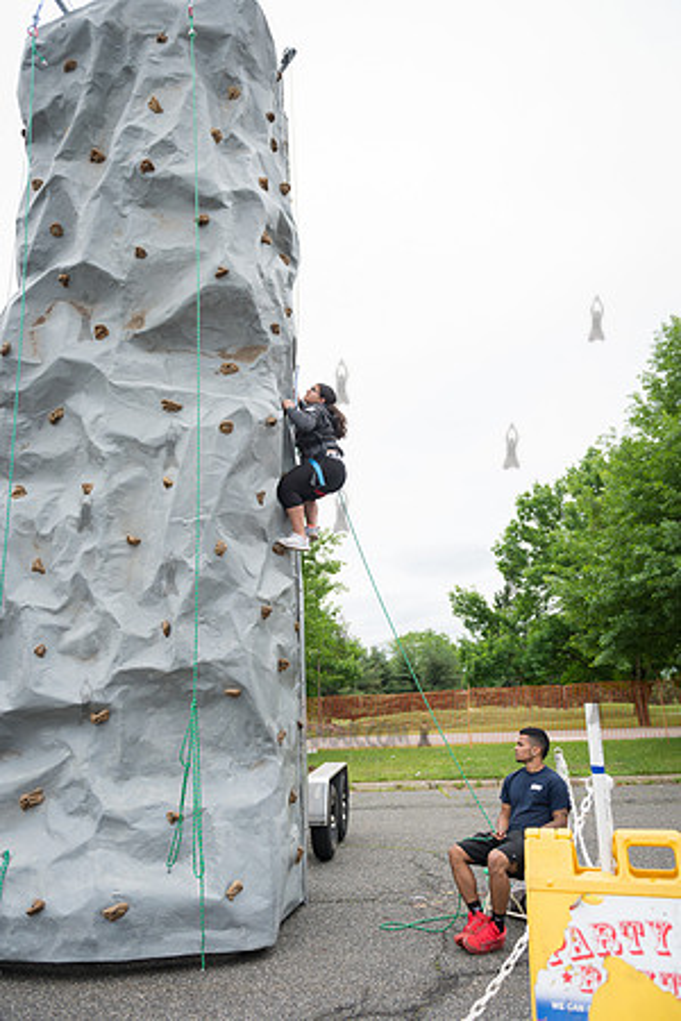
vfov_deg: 73.7
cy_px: 510
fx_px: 681
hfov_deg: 53.1
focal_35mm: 24
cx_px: 340
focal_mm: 24
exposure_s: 1/800
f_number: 3.5
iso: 200
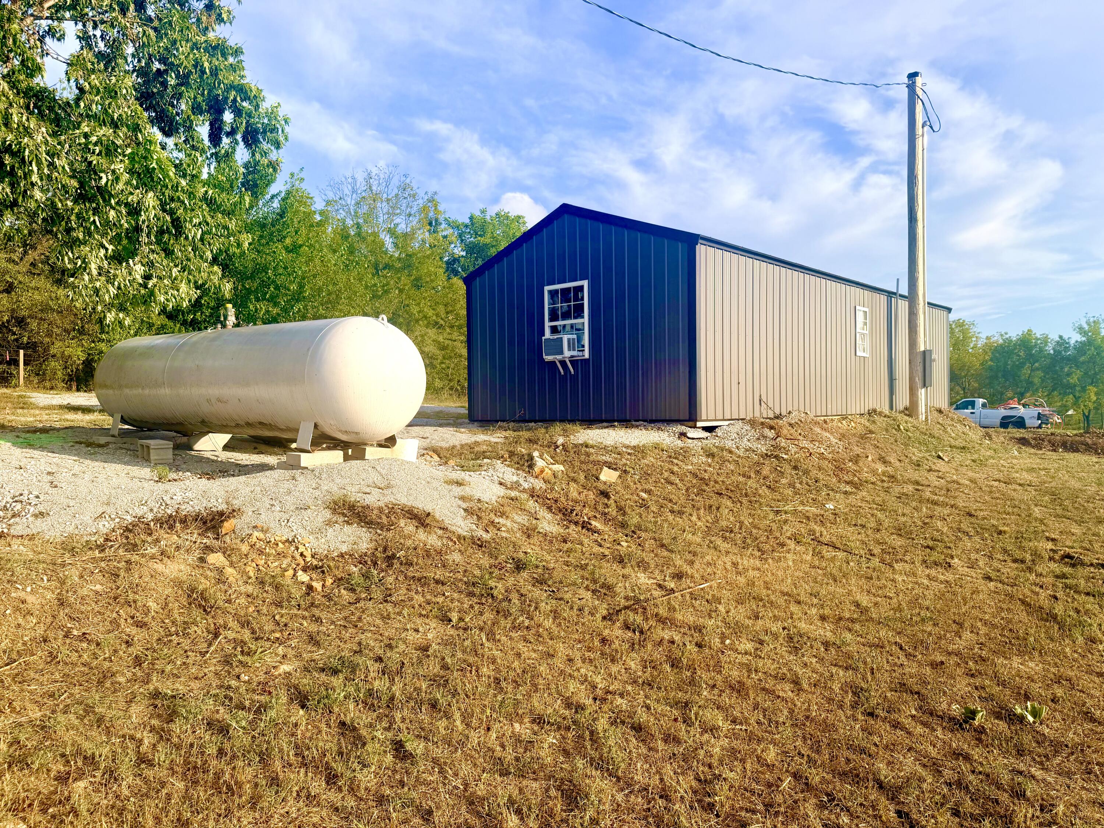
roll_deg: +1.3
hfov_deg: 71.6
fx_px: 765
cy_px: 414
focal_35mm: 24
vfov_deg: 56.8
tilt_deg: +0.2
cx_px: 552
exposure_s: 1/3425
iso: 80
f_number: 1.78
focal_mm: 6.76
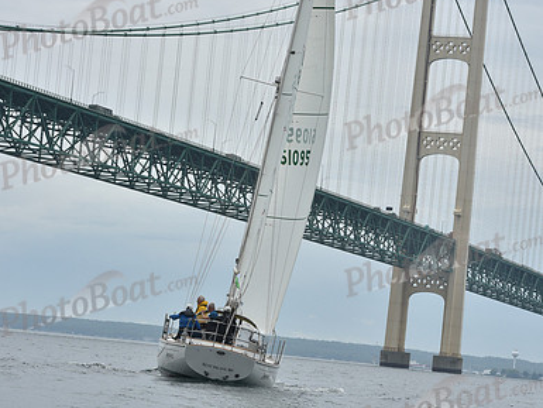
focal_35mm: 145
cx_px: 272
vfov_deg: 10.2
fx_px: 2275
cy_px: 208
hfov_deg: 13.6
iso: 250
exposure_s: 1/800
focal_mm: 100
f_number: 11
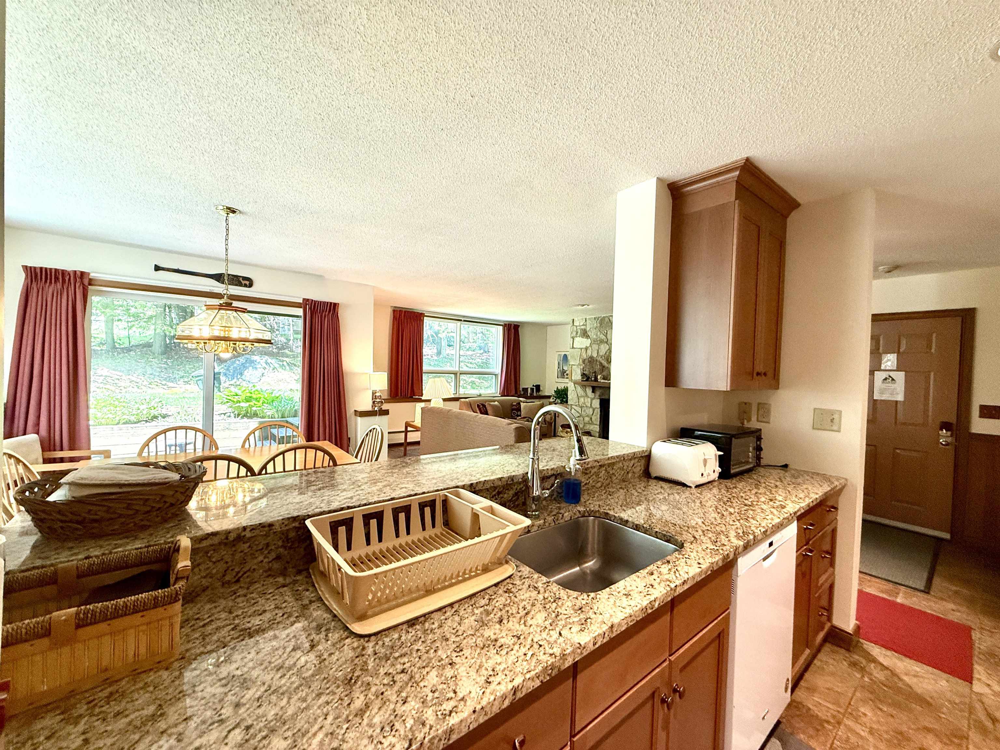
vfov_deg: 85.7
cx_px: 500
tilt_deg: -0.3
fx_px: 404
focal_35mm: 14
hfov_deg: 102.1
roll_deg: -2.0
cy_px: 375
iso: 320
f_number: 2.2
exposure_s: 1/120
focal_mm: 2.22
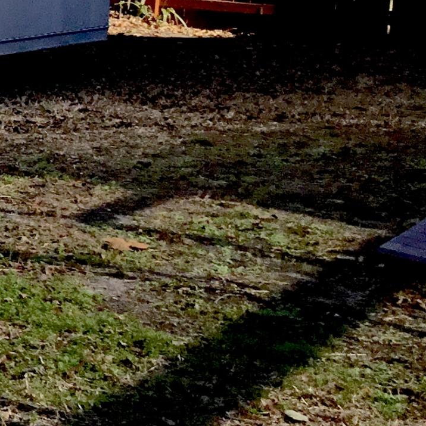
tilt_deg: -4.6
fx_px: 1601
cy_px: 0
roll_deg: -0.7
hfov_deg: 13.0
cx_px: -441
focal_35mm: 115
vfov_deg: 14.9
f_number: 2.4
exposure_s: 1/1018
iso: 25
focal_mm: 3.3
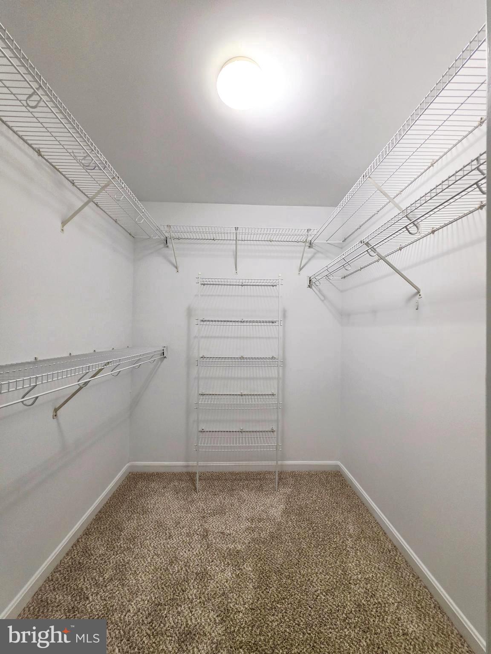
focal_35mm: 13
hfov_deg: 89.9
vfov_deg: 106.2
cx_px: 246
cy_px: 327
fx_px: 246
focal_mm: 2.2
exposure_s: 1/120
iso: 64
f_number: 1.9
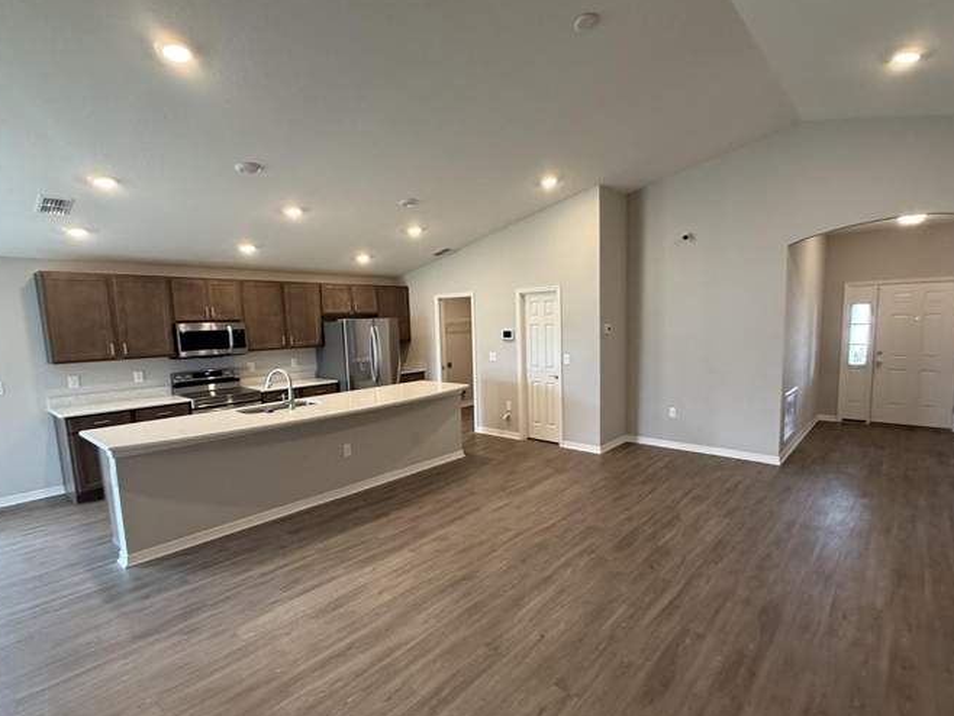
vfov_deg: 74.7
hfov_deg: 90.9
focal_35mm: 17
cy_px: 379
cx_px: 512
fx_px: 469
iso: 200
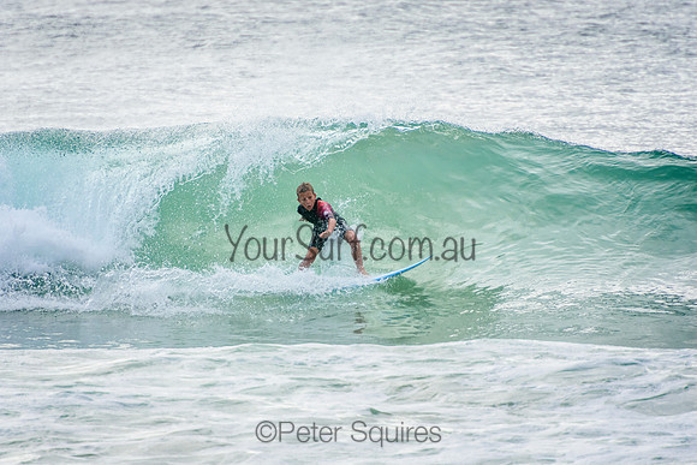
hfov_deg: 3.4
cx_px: 348
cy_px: 232
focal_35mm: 600
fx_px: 11619
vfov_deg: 2.3
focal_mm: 400
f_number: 5.6
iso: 450
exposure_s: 1/2000
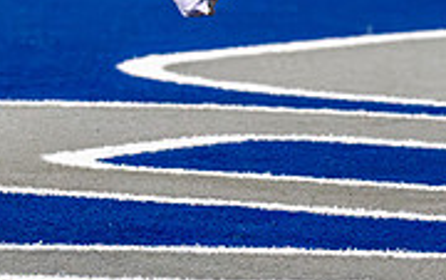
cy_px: -267
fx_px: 9164
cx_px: -48
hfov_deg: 2.8
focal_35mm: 753
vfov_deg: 1.7
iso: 5000
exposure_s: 1/2000
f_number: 2.8
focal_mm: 136
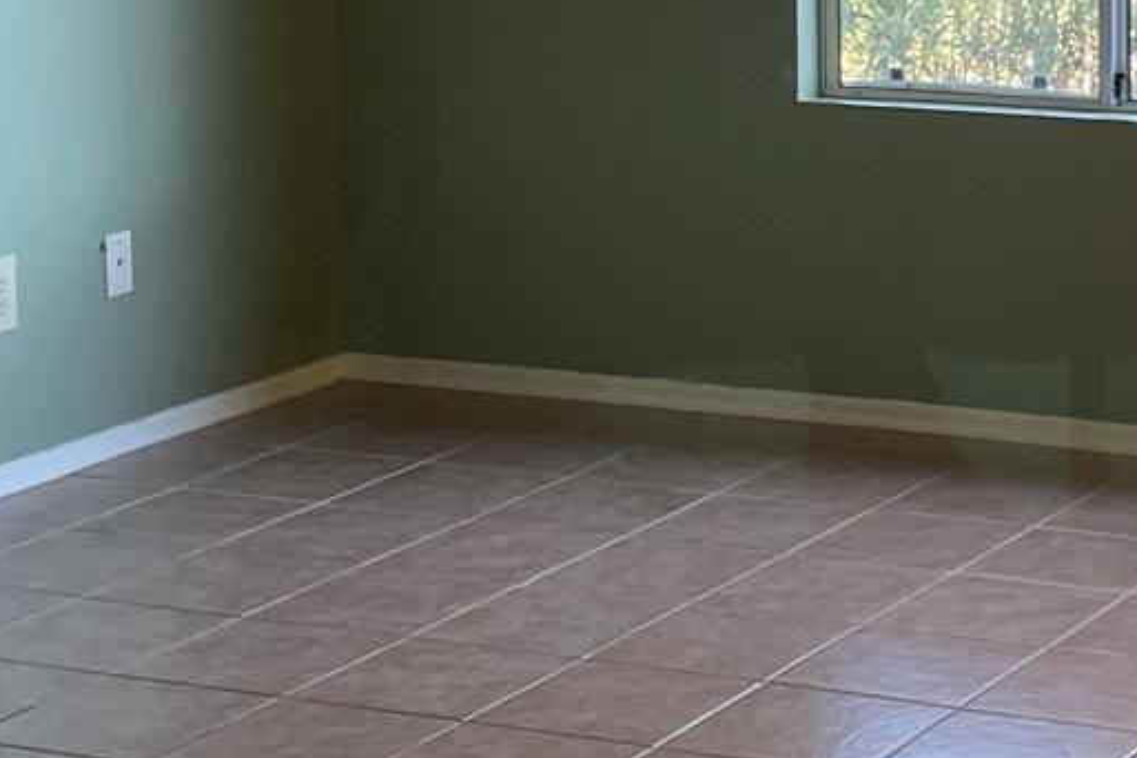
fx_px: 3411
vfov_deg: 12.5
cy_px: 0
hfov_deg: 18.5
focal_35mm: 108
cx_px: 1093
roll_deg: +0.9
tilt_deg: -5.5
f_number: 1.6
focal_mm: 4.2
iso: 125
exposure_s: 1/120
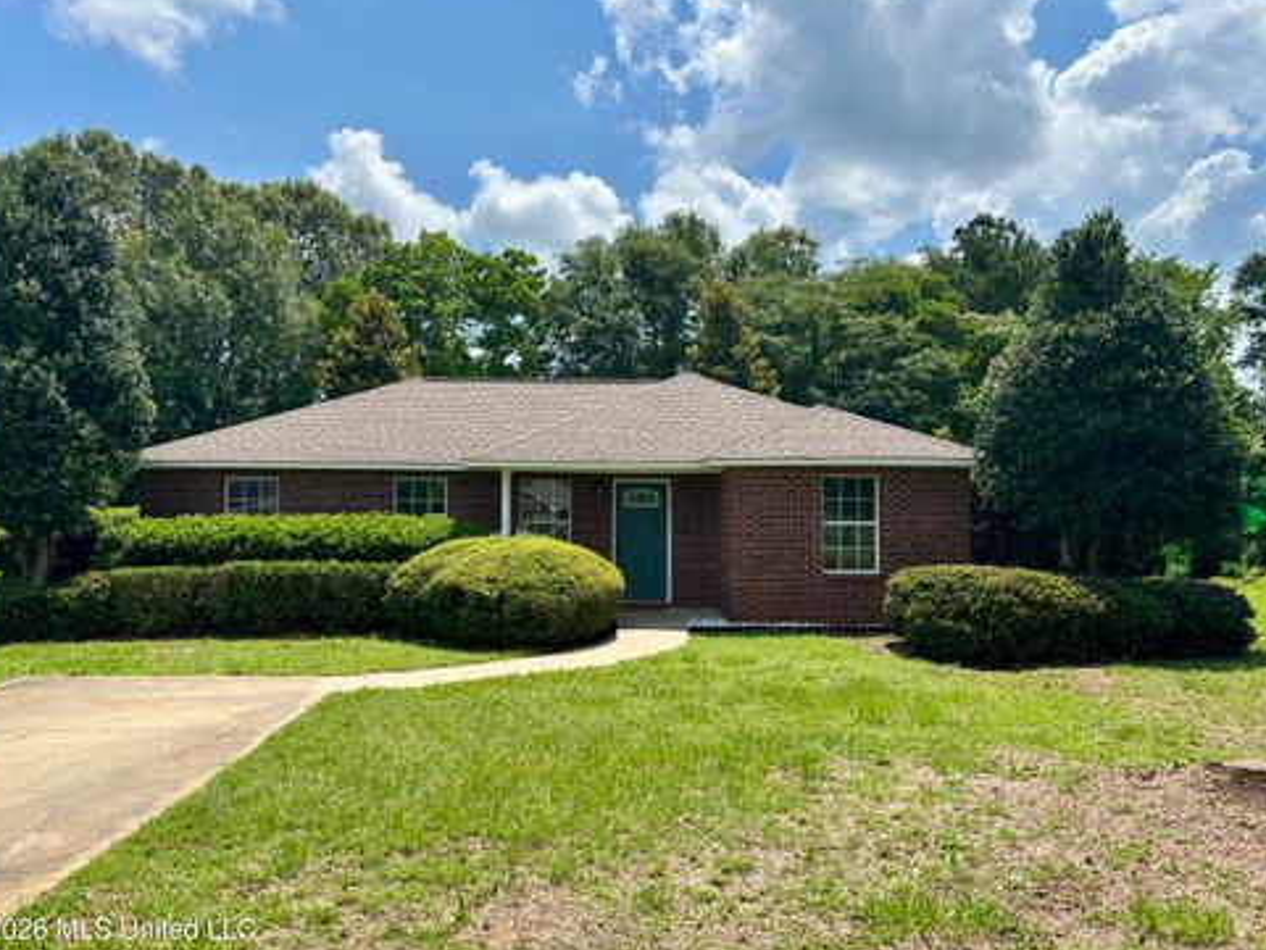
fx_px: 988
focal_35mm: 27
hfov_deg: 65.3
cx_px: 621
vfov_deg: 51.4
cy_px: 480
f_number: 1.6
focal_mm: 5.96
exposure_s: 1/3413
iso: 50
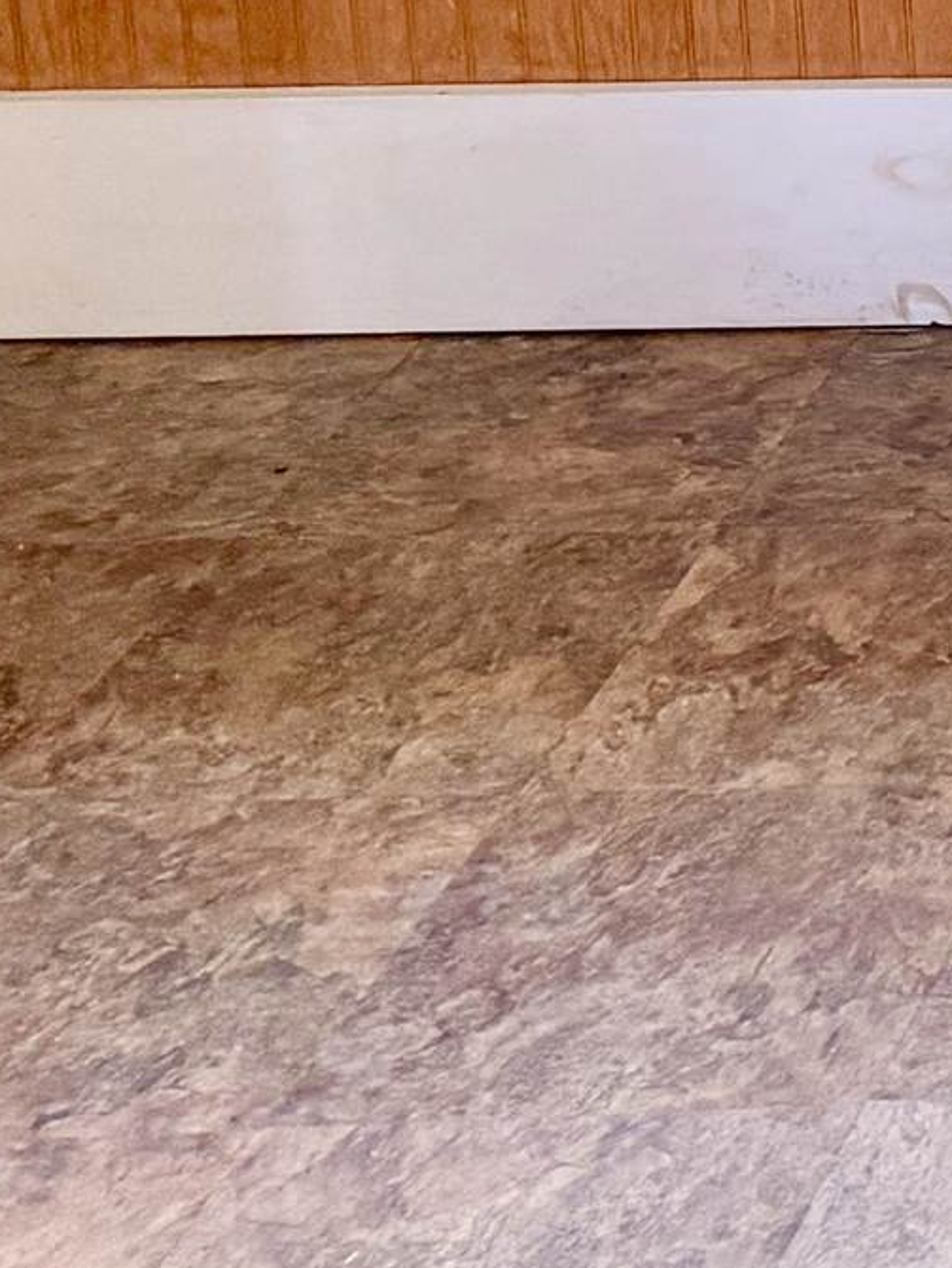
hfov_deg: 10.2
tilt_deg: -9.4
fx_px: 4031
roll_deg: -1.1
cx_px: 2765
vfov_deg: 15.9
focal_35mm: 110
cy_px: -823
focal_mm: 6.76
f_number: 1.78
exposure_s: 1/91
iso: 200
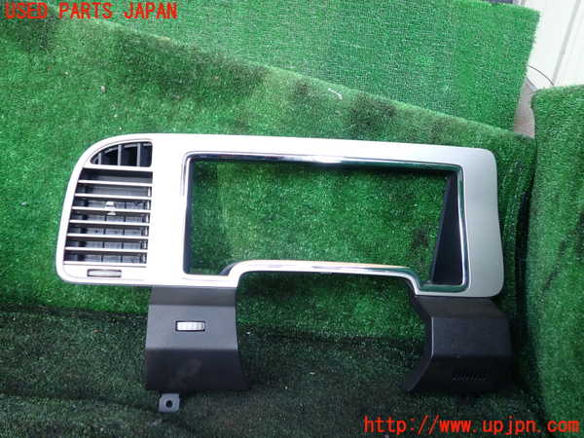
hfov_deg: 60.0
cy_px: 219
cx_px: 292
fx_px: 506
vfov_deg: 46.8
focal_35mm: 30
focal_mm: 5.4
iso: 200
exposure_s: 1/60
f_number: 2.3
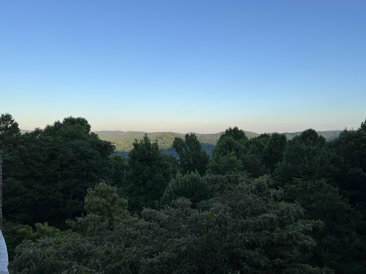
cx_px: 183
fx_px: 275
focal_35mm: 26
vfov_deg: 53.1
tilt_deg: +1.0
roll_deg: +0.7
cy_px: 137
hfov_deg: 67.3
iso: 50
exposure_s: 1/1468
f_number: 1.5
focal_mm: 5.7
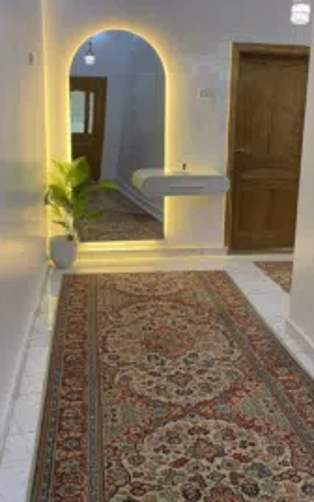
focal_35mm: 41
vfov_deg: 48.1
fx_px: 562
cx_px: 181
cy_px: 222
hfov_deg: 31.2
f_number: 1.6
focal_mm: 4.2
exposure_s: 1/50
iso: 125
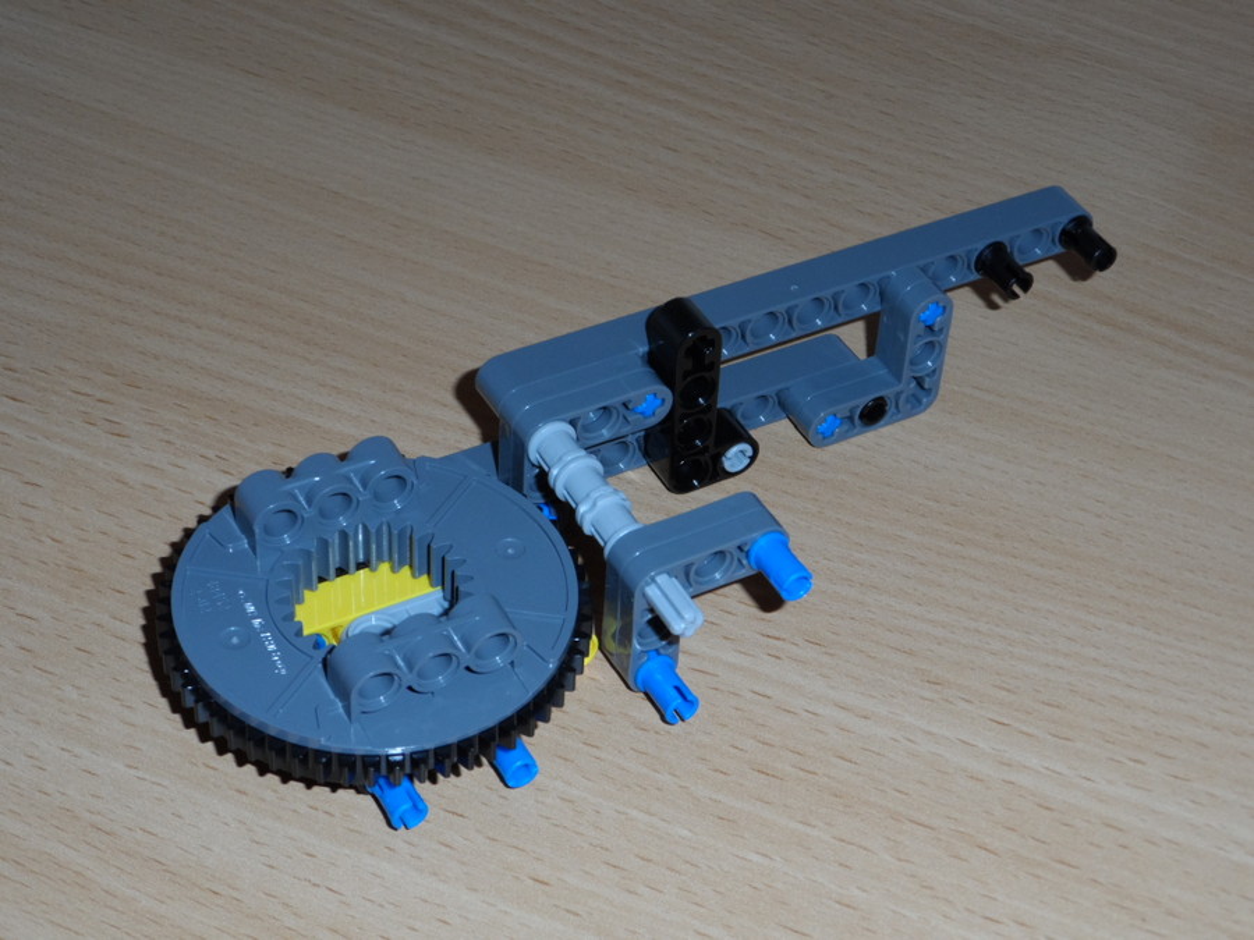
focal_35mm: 73
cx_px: 627
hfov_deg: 26.7
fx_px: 2644
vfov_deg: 20.2
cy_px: 470
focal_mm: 11.9
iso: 100
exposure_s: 1/60
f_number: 4.3
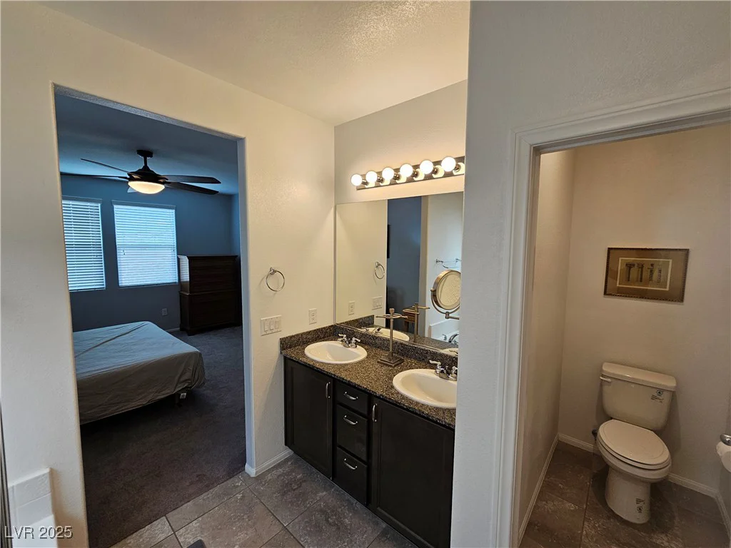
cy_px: 274
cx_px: 366
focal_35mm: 13
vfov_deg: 89.9
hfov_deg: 106.2
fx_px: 275
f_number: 2.2
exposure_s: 1/60
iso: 50
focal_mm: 2.2
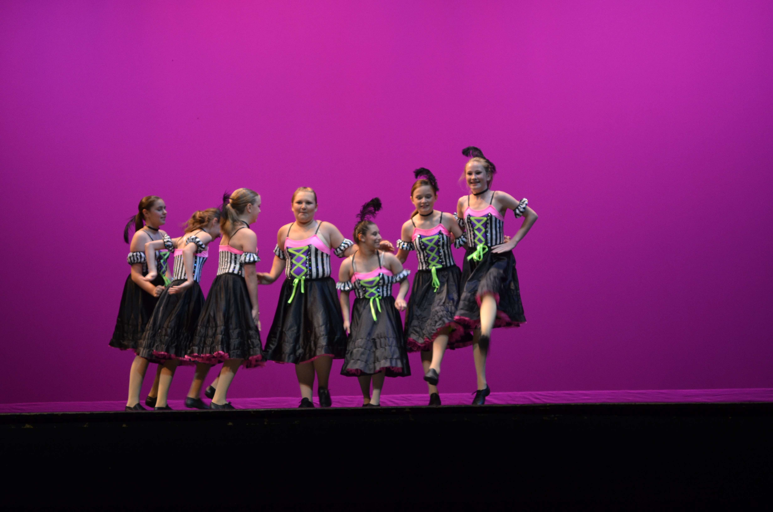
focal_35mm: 82
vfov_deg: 16.5
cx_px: 386
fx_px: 1768
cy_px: 256
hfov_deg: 24.7
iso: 800
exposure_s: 1/60
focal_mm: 55
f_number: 5.6
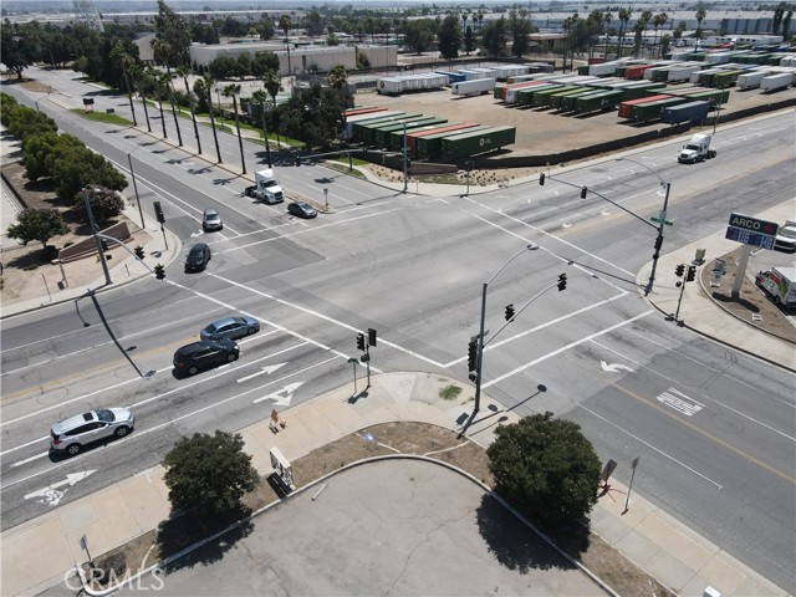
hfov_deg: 71.6
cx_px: 398
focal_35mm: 24
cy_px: 298
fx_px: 552
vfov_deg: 56.8
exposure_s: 1/800
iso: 100
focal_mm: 4.5
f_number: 2.8
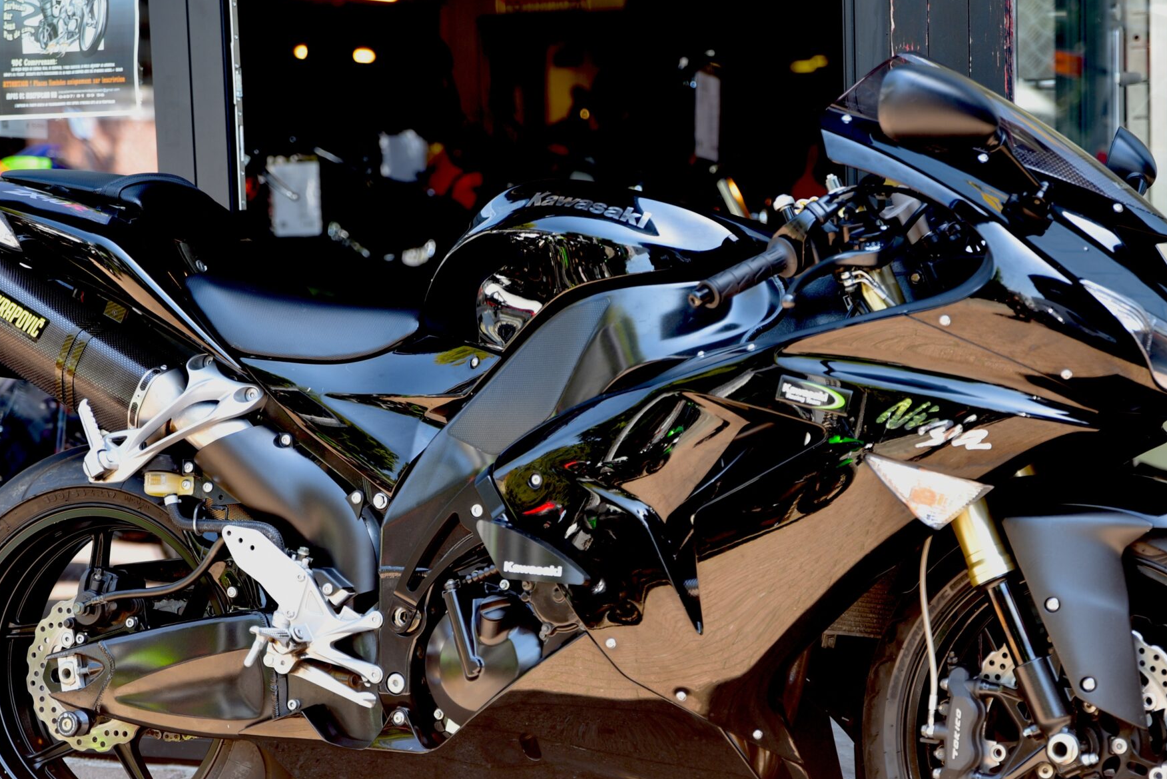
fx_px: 3080
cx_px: 597
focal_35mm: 95
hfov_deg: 21.5
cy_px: 487
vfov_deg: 14.4
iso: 100
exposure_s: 1/60
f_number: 3.2
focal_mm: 65
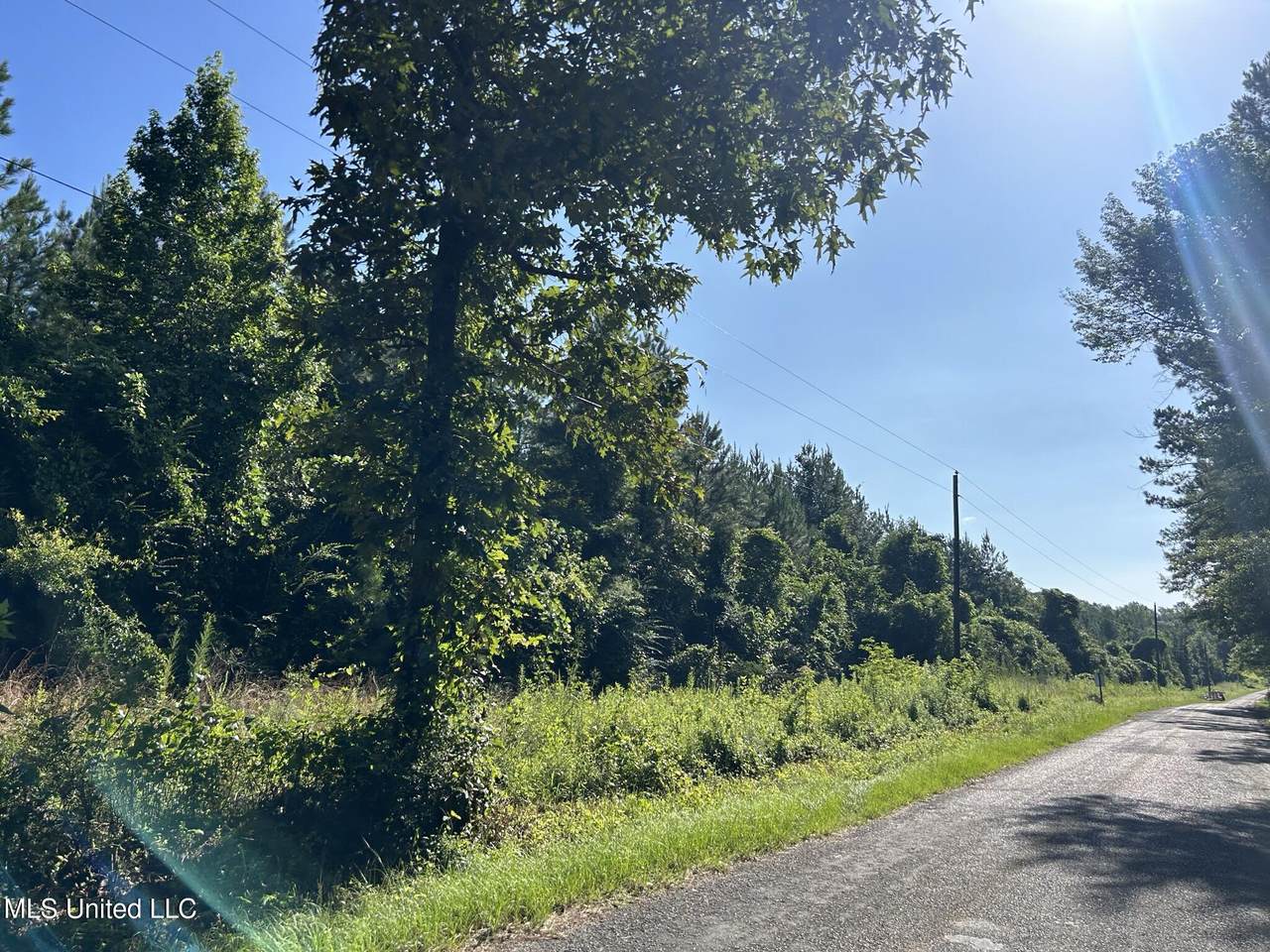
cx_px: 635
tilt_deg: +9.0
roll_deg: -3.6
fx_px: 954
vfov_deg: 53.1
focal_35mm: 26
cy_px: 476
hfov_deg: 67.3
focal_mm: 5.7
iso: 50
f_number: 1.5
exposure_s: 1/5319
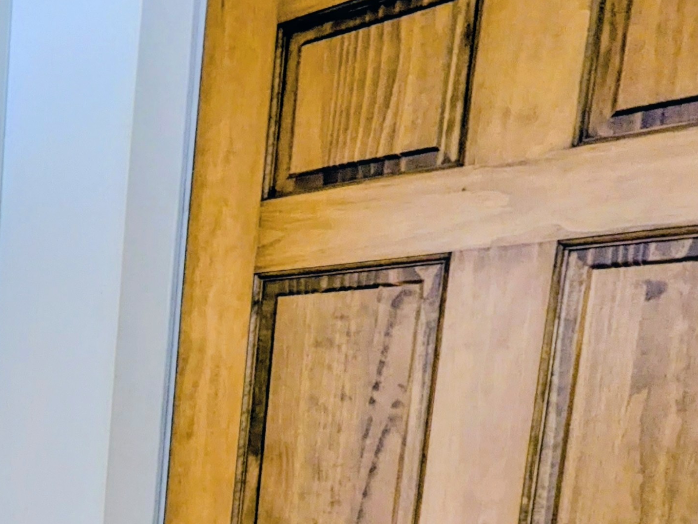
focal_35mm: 39
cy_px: 517
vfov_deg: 33.8
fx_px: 786
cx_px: -83
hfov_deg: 38.8
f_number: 2.2
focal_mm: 1.85
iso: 90
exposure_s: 1/30
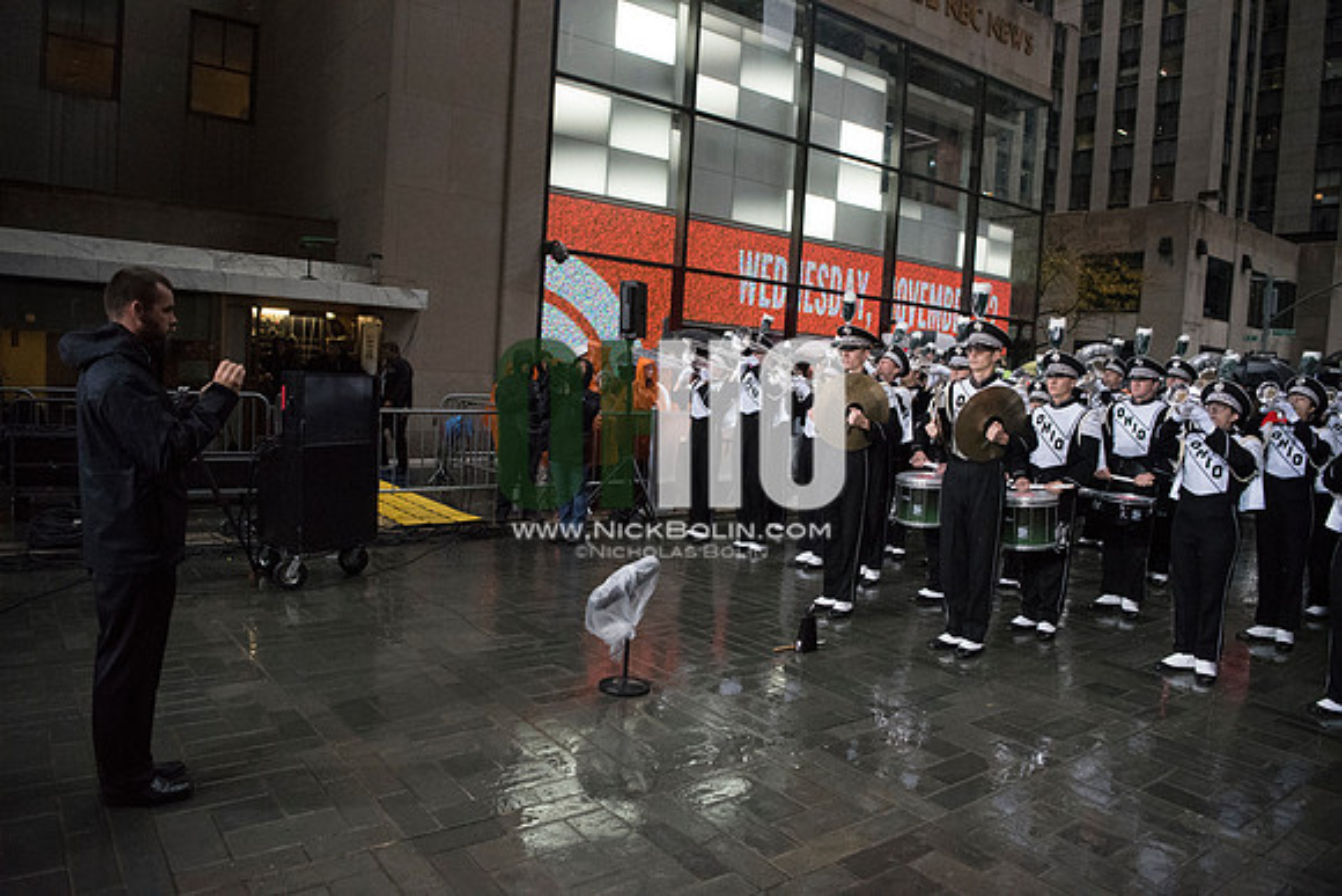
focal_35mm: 24
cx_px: 671
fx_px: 895
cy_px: 448
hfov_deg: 73.7
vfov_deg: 53.2
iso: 10000
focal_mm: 24
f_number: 2.8
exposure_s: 1/4000
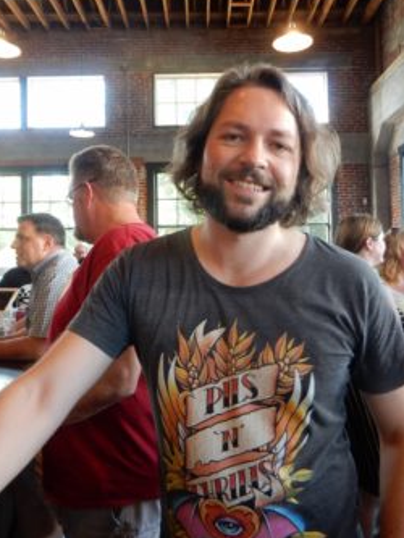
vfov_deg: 59.9
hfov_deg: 46.8
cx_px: 208
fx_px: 467
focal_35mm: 30
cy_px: 247
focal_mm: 4.5
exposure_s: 1/30
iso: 250
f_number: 3.7
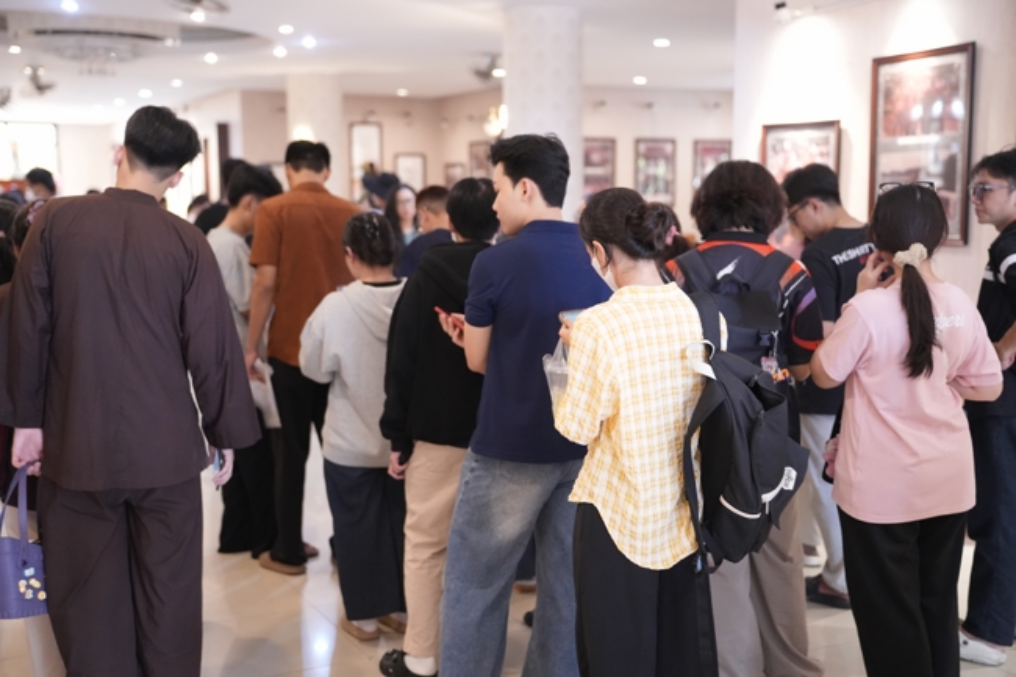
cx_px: 508
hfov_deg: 43.6
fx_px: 1270
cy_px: 338
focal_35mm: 45
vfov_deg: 29.8
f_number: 2.2
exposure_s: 1/160
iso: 5000
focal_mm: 45
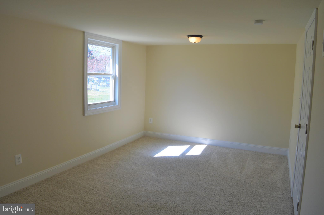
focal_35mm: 27
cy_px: 108
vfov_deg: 47.8
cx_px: 162
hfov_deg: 67.4
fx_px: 243
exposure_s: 1/125
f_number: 5.6
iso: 125
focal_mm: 18
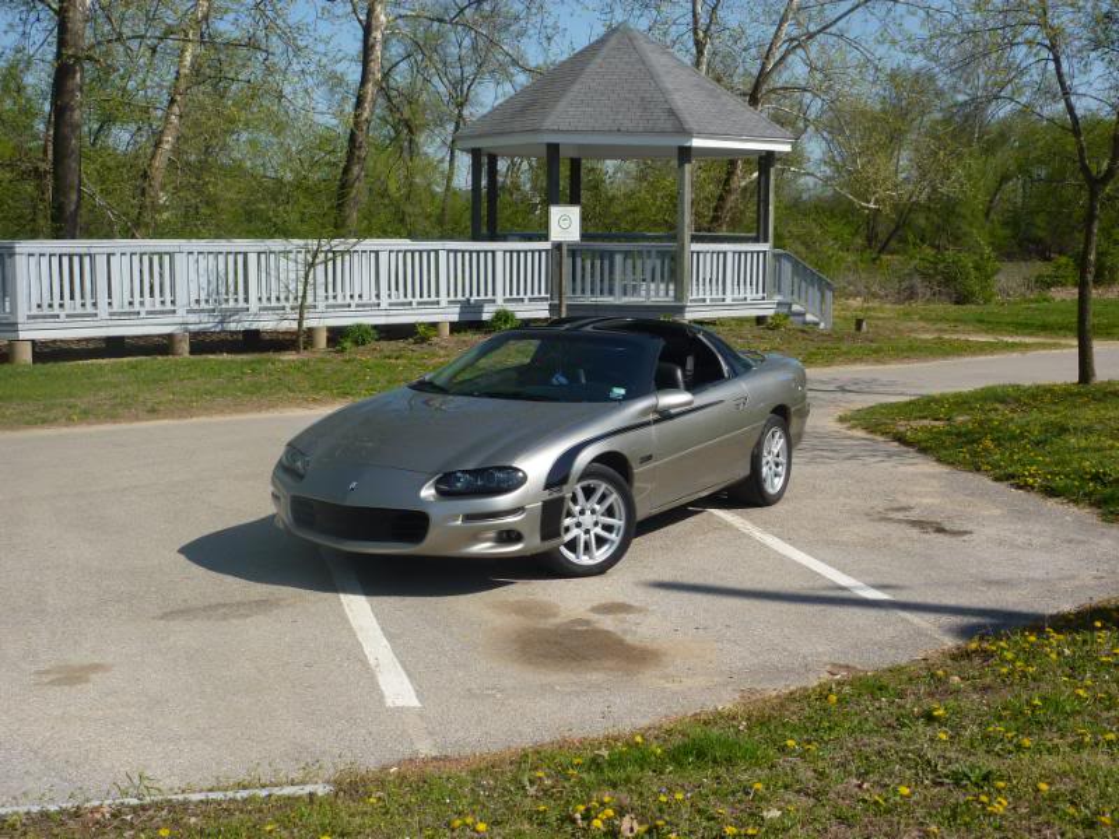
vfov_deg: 32.2
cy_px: 420
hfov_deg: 42.1
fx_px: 1455
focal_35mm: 45
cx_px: 560
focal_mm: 7.3
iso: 80
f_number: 5
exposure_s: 1/500
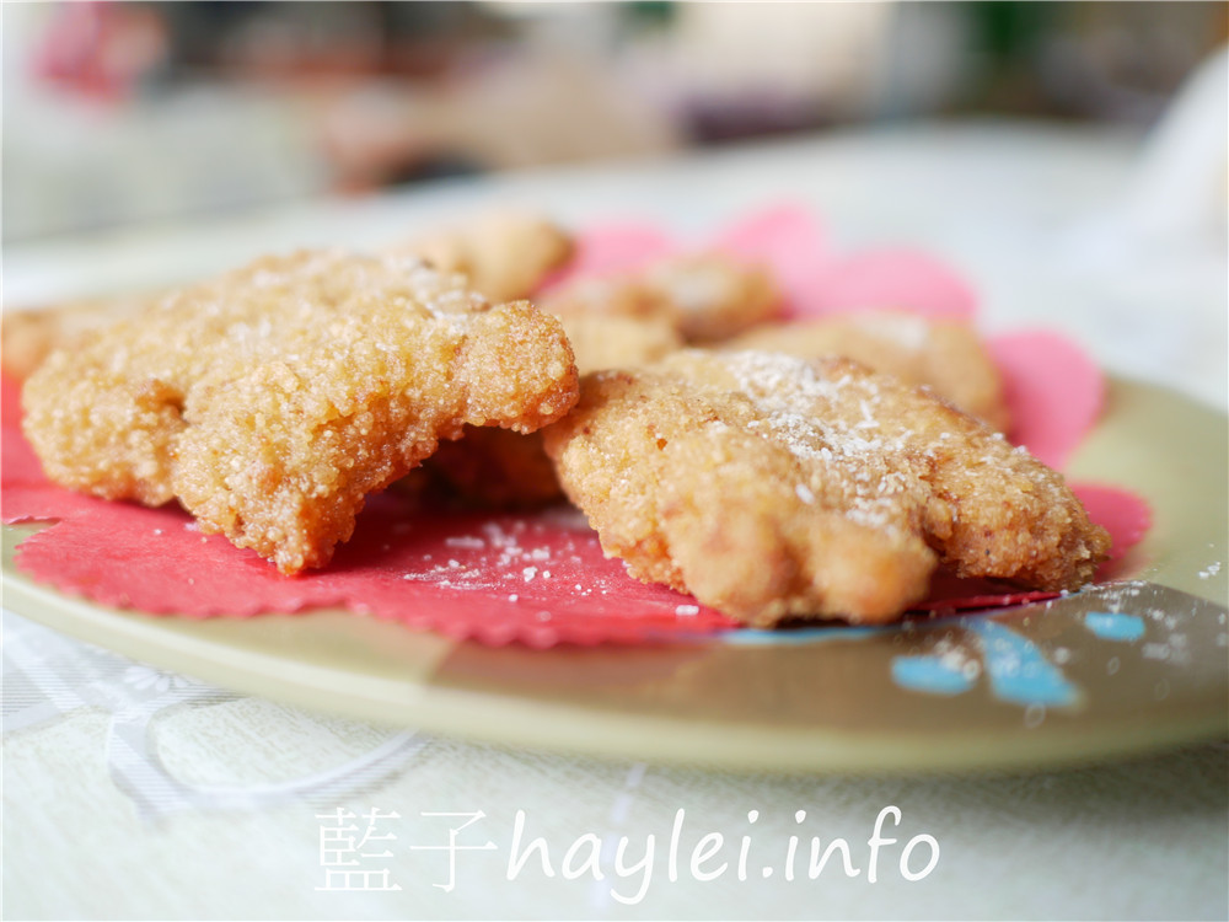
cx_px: 614
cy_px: 461
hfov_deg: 60.0
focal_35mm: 30
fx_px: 1065
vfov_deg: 46.8
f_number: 1.8
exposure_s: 1/125
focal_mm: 15
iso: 200
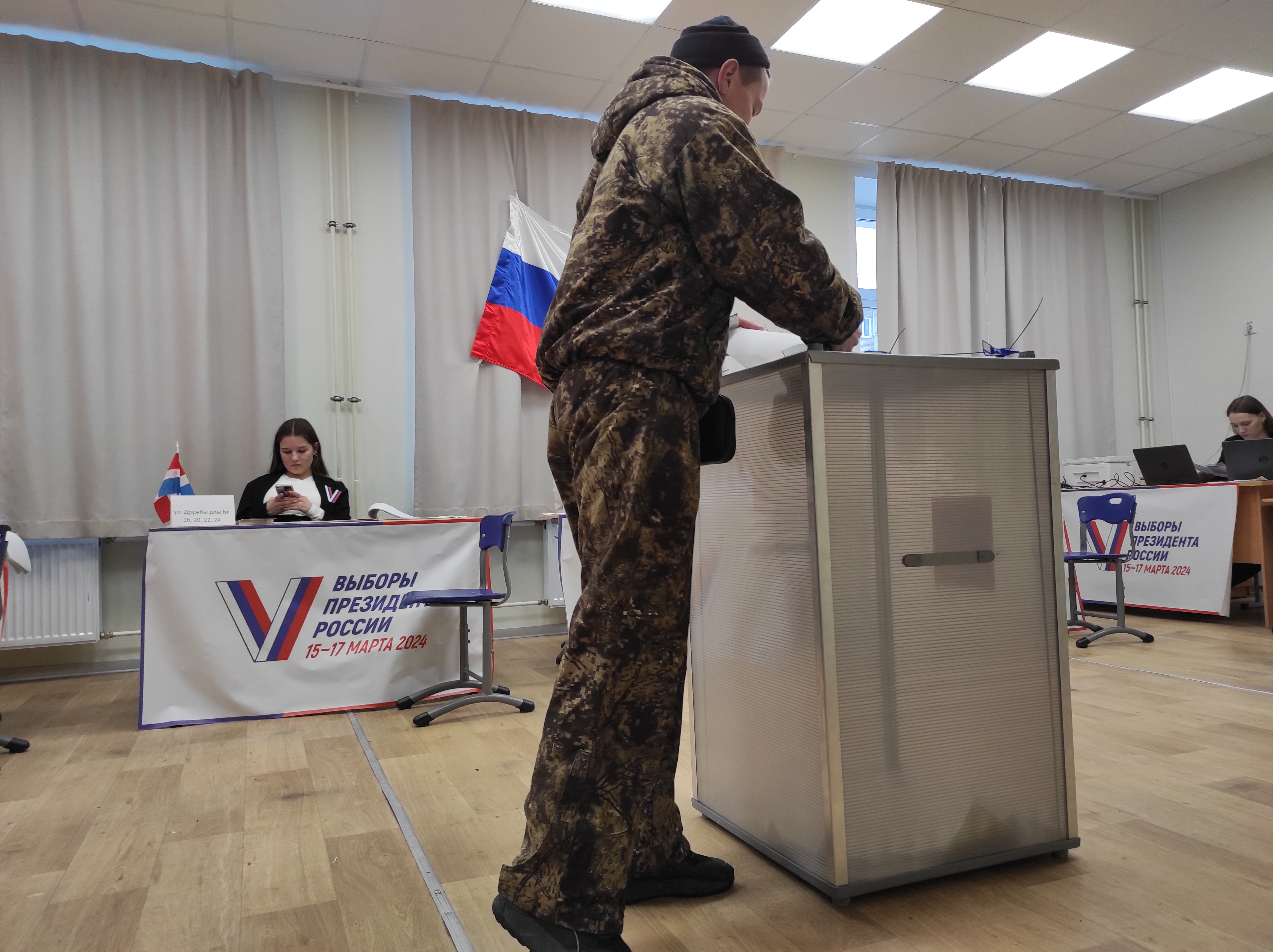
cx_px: 636
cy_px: 476
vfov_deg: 54.8
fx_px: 919
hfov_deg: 69.4
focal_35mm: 25
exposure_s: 1/100
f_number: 1.89
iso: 166
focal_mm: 5.43
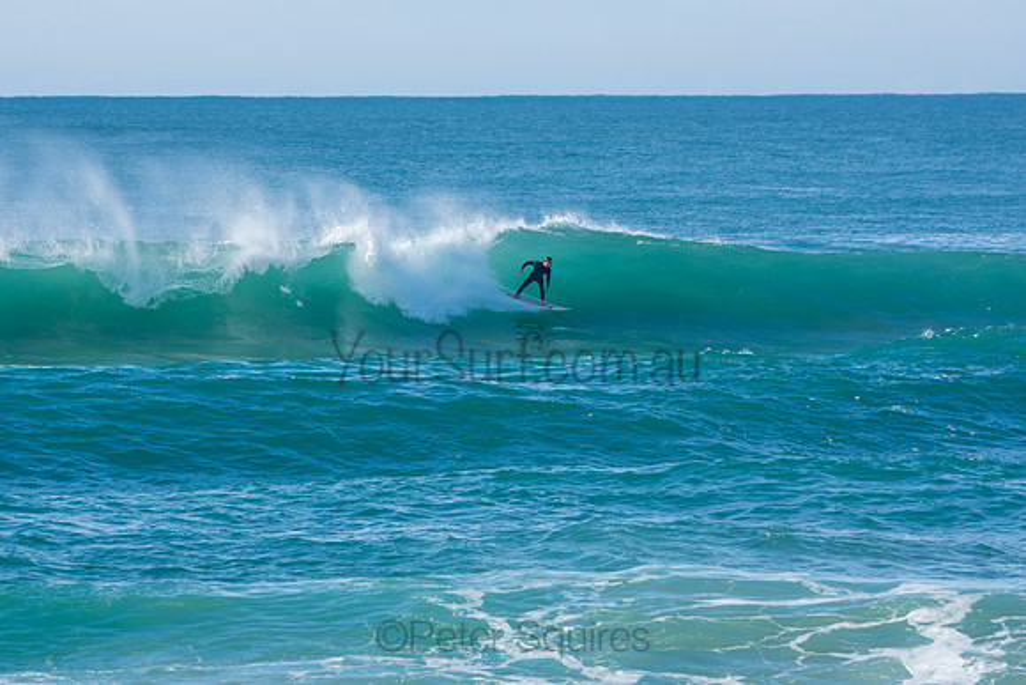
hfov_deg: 6.7
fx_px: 8705
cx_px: 513
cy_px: 342
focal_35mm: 305
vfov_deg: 4.5
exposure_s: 1/1000
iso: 220
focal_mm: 200
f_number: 5.6
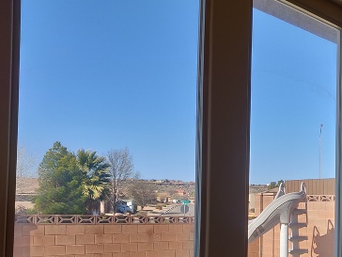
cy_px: 201
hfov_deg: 41.8
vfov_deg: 32.1
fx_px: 435
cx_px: 252
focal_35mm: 44
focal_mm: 4.25
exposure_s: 1/100
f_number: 1.7
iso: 200
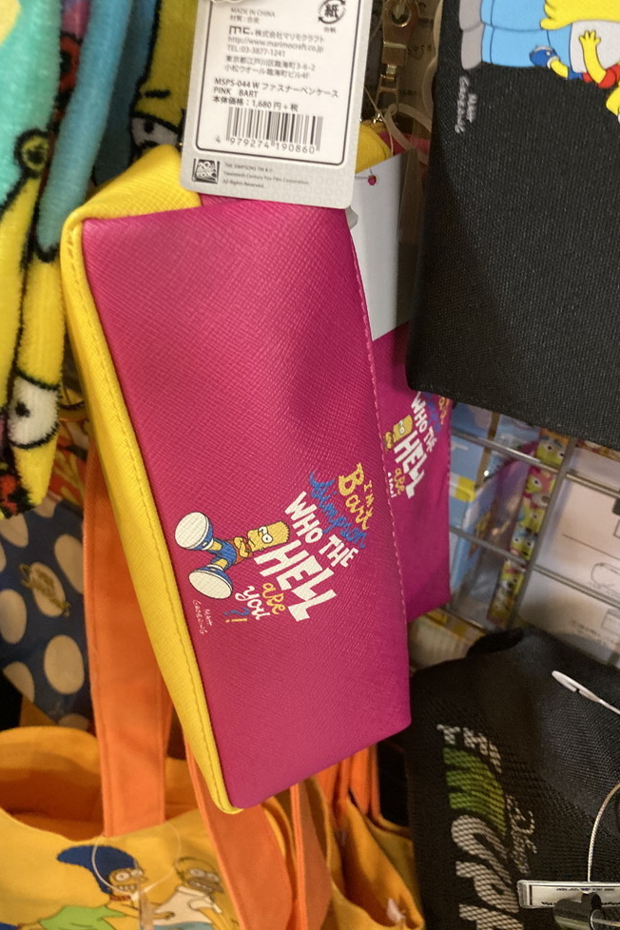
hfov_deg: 43.5
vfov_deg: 61.9
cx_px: 278
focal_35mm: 30
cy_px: 455
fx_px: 775
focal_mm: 3.99
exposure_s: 1/33
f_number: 1.8
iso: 320
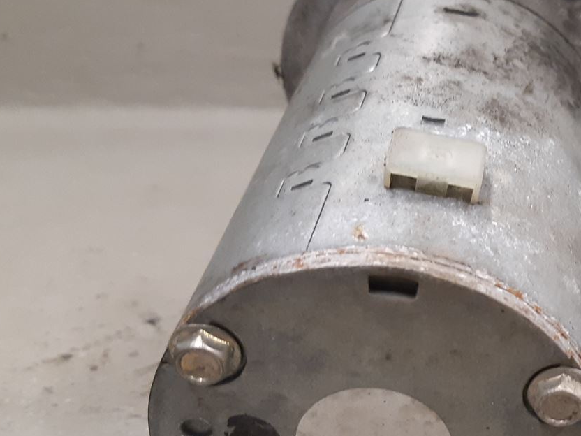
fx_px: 1074
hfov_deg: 28.1
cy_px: 262
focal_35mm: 64
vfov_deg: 22.9
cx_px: 605
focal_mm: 3.93
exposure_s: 1/50
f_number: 1.7
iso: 160
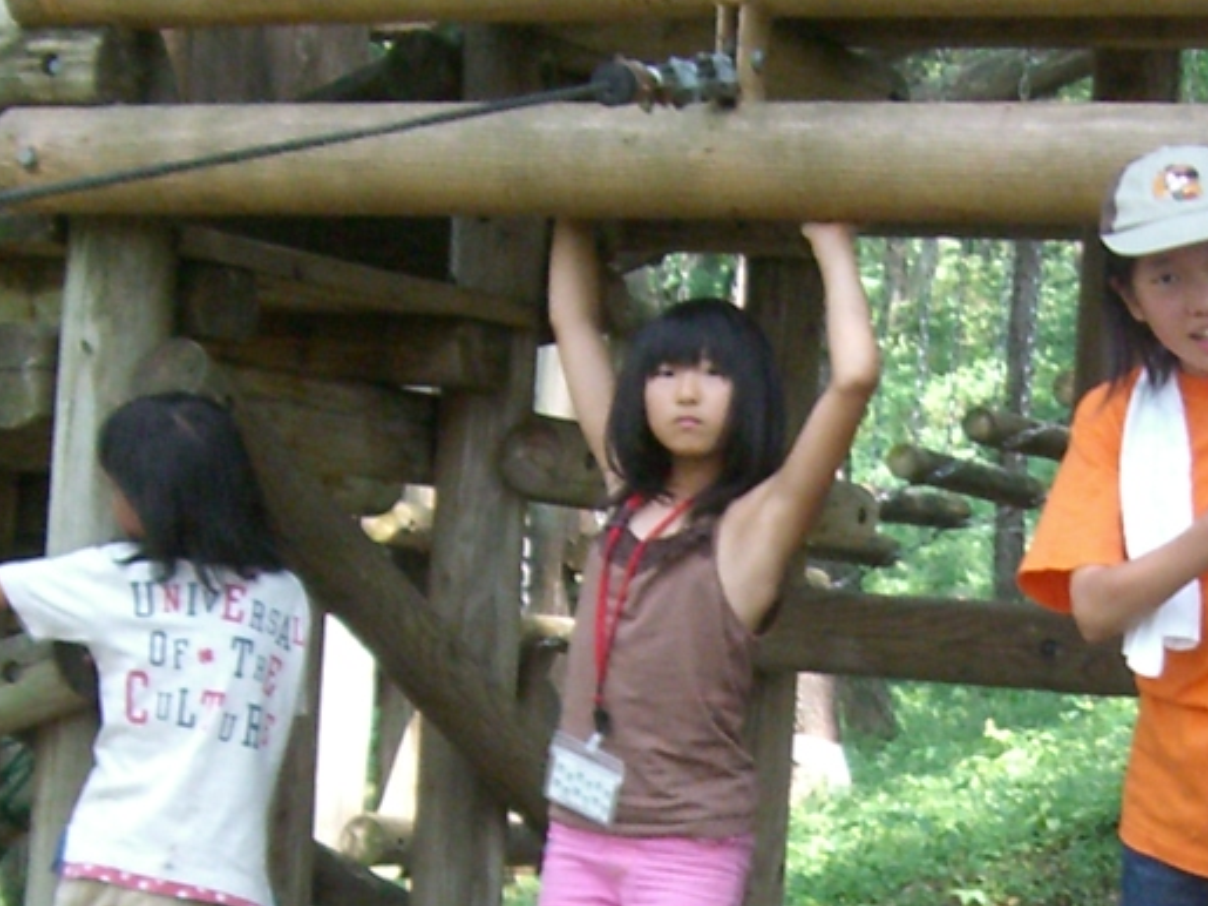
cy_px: 951
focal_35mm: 118
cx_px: 1037
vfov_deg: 12.4
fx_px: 4117
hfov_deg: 16.5
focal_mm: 6.2
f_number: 2.7
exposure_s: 1/125
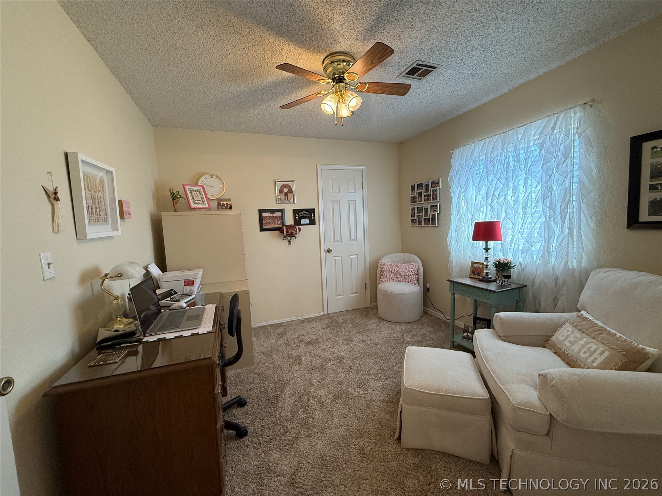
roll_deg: +2.4
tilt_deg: -5.2
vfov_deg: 85.7
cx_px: 331
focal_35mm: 14
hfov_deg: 102.1
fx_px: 268
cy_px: 248
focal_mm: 2.22
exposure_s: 1/120
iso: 250
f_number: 2.2
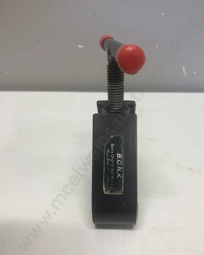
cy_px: 135
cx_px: 108
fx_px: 234
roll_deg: -1.2
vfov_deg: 57.1
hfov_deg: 47.1
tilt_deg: -26.9
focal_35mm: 31
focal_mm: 3.99
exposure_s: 1/100
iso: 80
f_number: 1.8
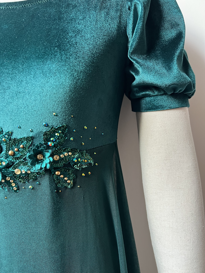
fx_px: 205
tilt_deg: -3.1
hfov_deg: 53.1
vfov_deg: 67.3
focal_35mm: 26
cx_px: 102
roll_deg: +2.5
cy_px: 136
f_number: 1.5
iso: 160
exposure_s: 1/60
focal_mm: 5.7
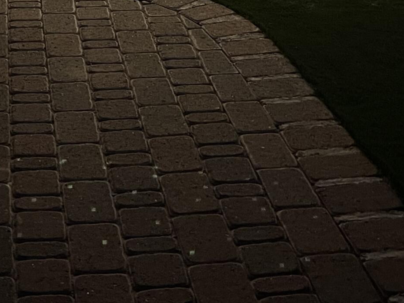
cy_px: -155
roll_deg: +0.6
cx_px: 93
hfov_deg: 23.0
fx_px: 980
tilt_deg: -12.1
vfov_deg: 16.1
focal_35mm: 84
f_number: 1.5
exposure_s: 1/30
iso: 1000
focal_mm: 5.7
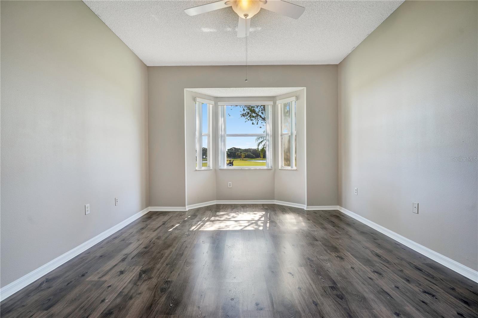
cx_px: 239
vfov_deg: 73.7
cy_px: 159
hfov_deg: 96.7
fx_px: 212
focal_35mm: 16
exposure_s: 1/200
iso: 800
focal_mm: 16
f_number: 7.1
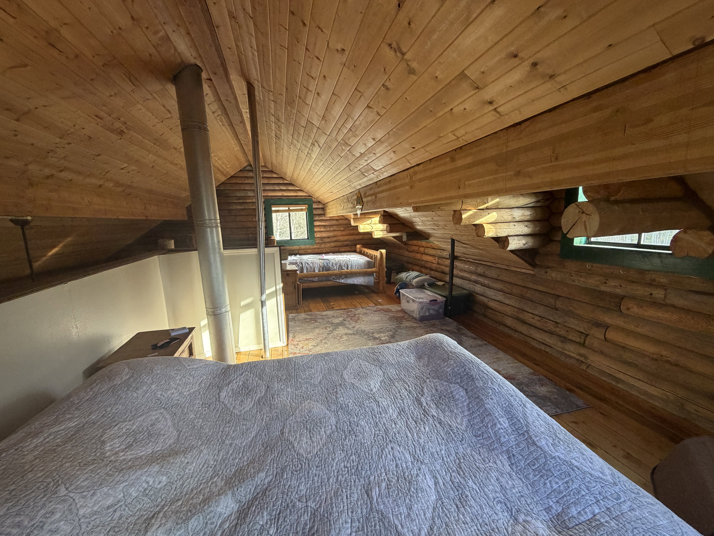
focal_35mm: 14
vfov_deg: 85.7
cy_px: 268
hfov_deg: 102.1
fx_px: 289
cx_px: 357
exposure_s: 1/121
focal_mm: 2.22
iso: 250
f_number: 2.2
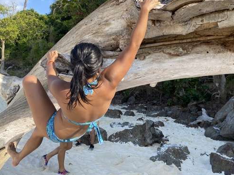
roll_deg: -7.0
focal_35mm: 34
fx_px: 230
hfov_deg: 53.8
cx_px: 129
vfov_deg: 41.7
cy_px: 73
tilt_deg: +6.8
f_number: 1.8
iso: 32
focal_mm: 4.25
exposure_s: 1/1245
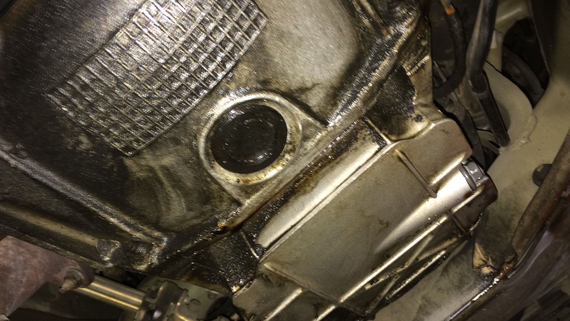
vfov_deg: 36.6
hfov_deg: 61.0
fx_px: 484
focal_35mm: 32
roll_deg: +27.6
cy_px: 181
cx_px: 282
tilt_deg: +43.8
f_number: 2.2
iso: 100
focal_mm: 4.15
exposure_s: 1/16
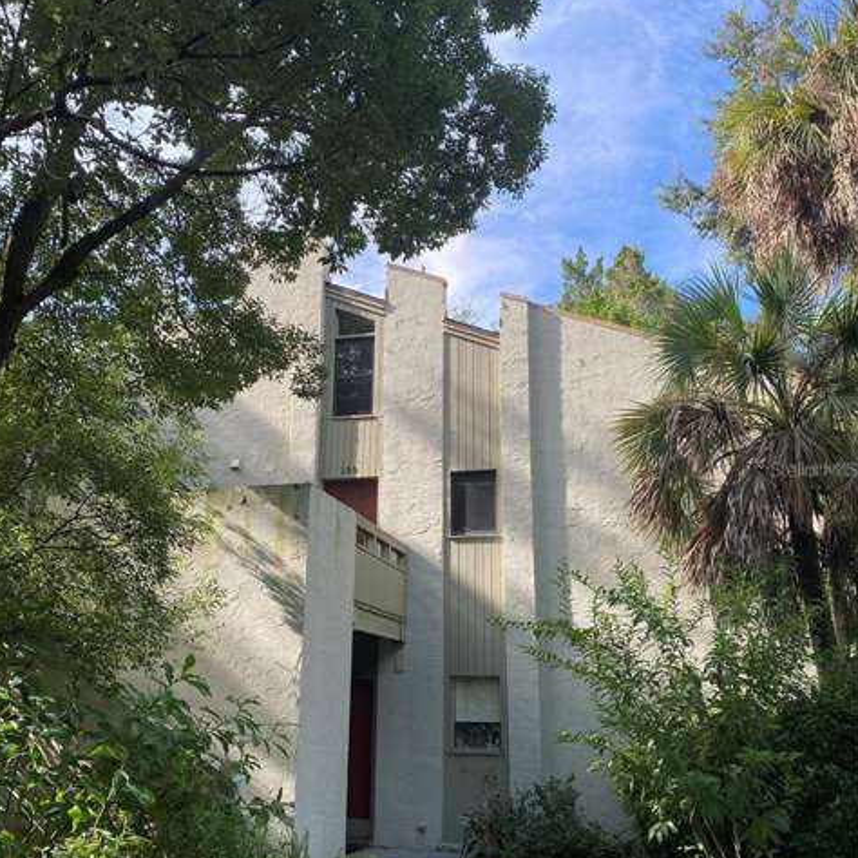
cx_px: 427
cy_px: 469
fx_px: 869
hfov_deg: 52.5
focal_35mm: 31
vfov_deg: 52.5
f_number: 1.8
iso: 32
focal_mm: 4.25
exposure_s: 1/630
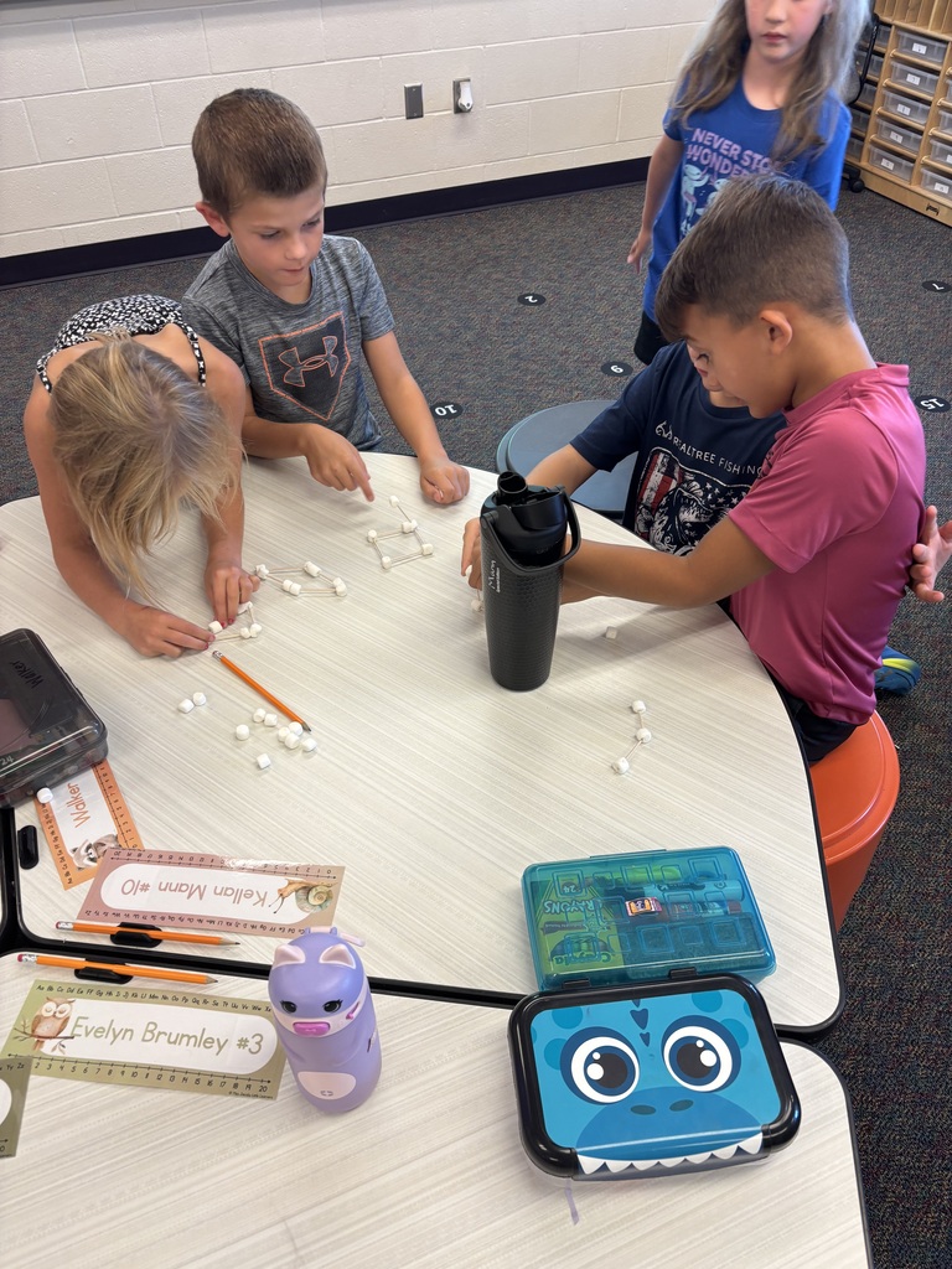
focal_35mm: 26
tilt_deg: -42.5
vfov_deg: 67.3
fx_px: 953
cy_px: 634
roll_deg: -0.2
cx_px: 476
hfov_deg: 53.1
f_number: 1.6
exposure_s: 1/60
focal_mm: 5.96
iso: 80
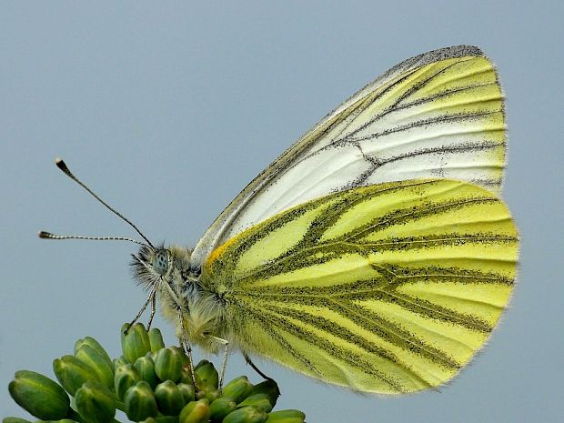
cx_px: 282
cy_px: 212
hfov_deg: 17.3
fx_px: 1857
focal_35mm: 114
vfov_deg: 13.0
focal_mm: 24
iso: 200
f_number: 11
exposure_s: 1/30
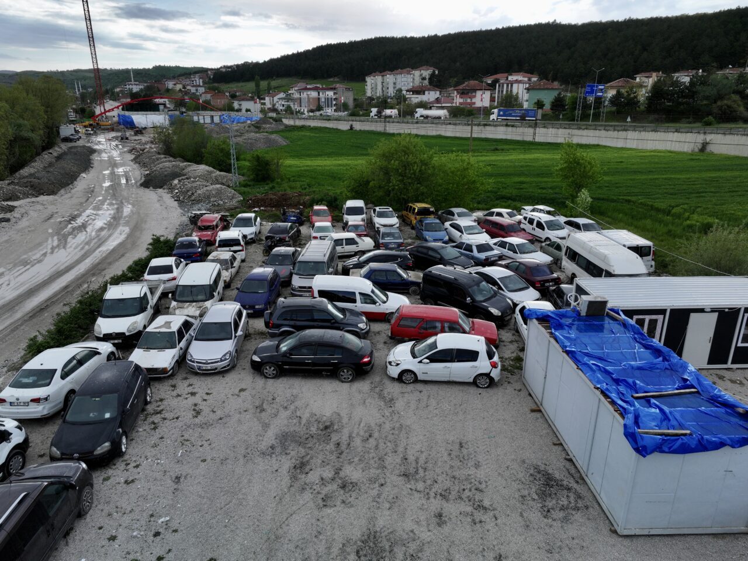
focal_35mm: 24
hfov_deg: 71.6
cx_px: 374
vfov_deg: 56.8
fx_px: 518
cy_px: 280
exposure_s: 1/200
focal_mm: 12.29
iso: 100
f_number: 8
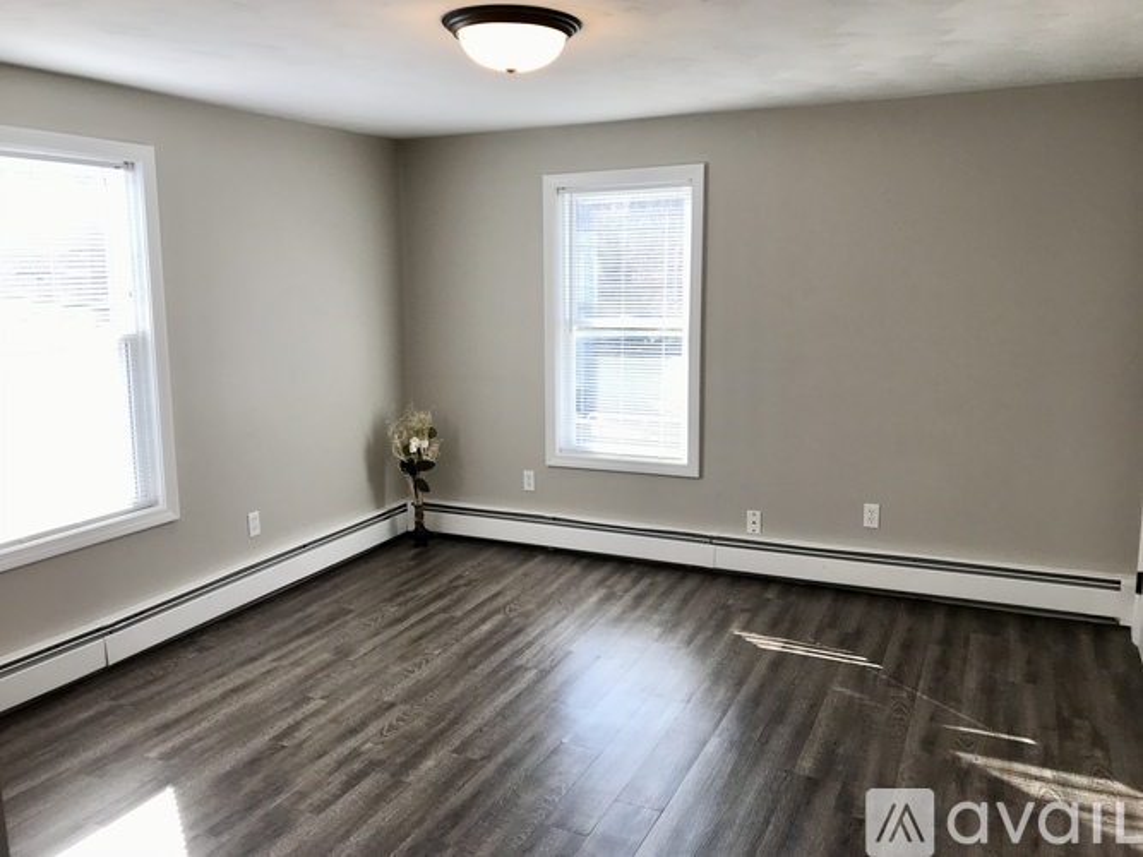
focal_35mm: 28
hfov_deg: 63.5
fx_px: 924
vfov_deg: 49.7
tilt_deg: -7.0
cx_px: 572
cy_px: 428
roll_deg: +0.3
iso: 20
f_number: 1.8
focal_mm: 3.99
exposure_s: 1/120
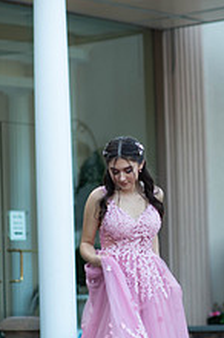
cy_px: 207
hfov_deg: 7.9
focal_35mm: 174
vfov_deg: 11.8
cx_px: 151
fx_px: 1629
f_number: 2
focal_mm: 85
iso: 250
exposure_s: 1/640
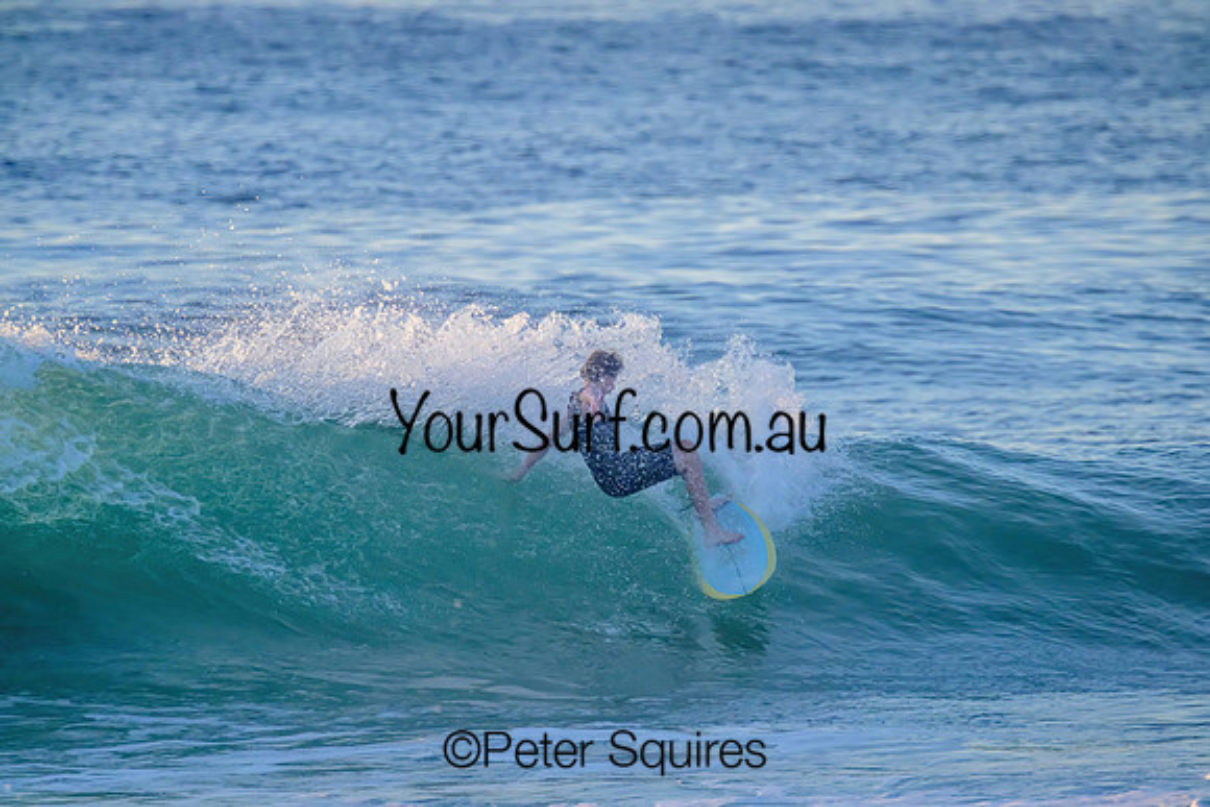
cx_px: 605
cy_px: 404
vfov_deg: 1.7
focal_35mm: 800
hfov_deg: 2.6
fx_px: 26894
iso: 2800
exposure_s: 1/1250
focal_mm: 800
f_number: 11
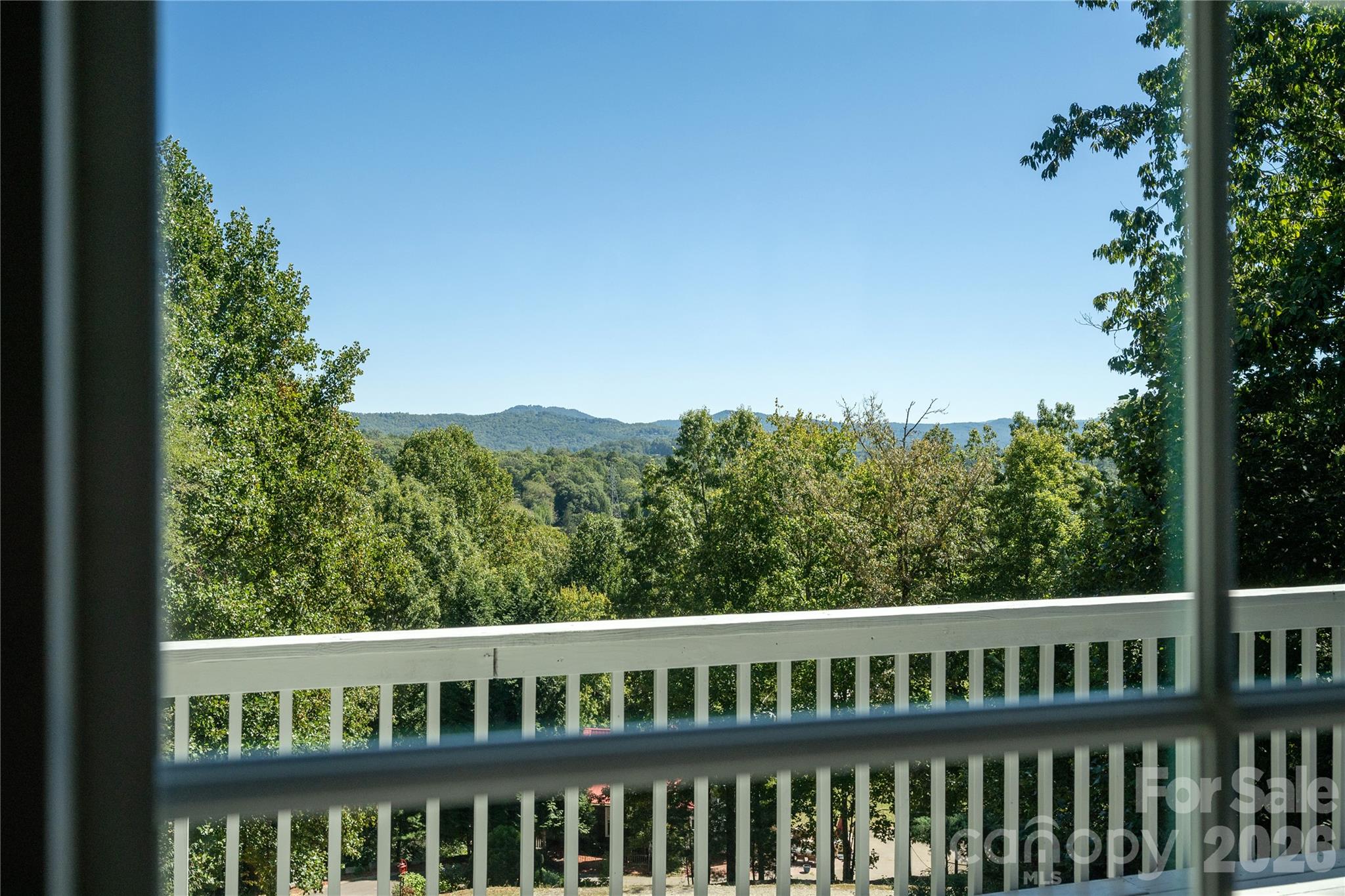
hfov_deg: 61.9
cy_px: 448
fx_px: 1121
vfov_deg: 43.6
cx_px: 672
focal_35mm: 30
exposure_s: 1/1600
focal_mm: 30
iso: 400
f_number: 7.1
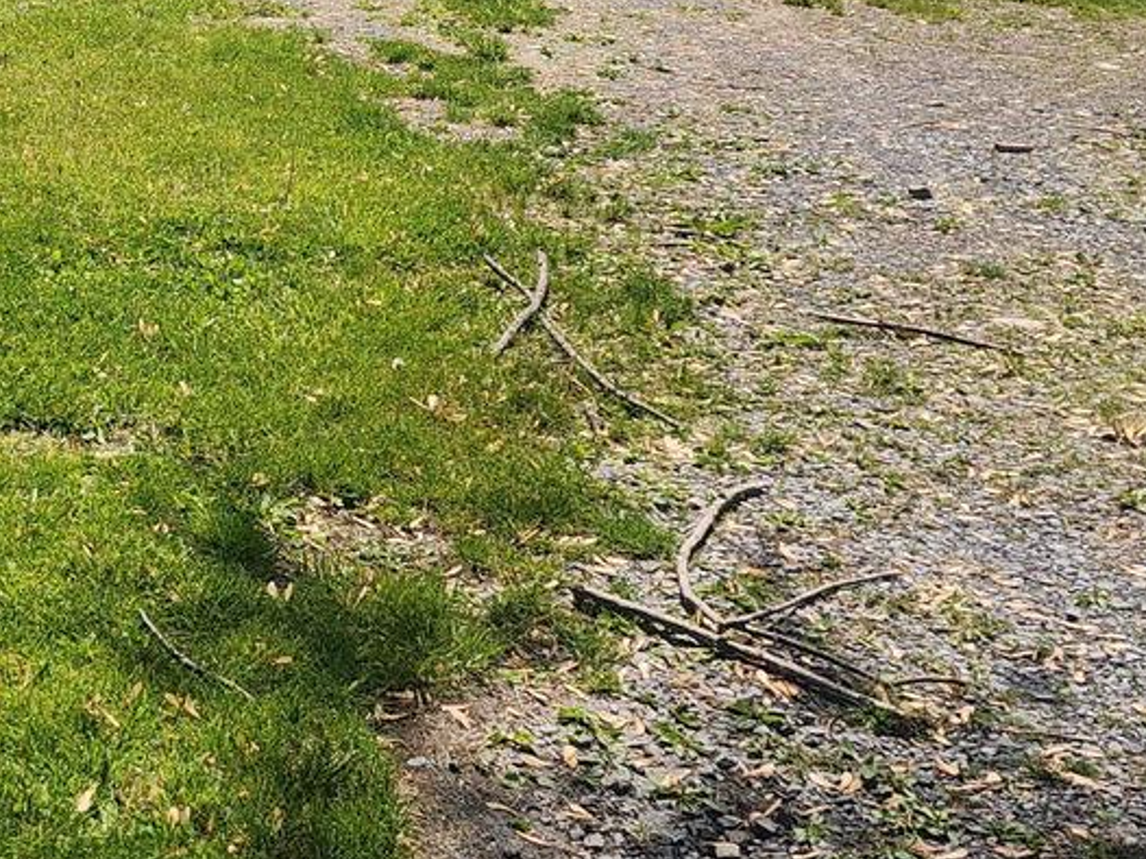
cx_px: 122
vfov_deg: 22.1
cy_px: -70
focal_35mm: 63
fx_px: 2085
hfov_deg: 29.5
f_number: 1.8
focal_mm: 6.4
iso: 12
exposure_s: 1/1013
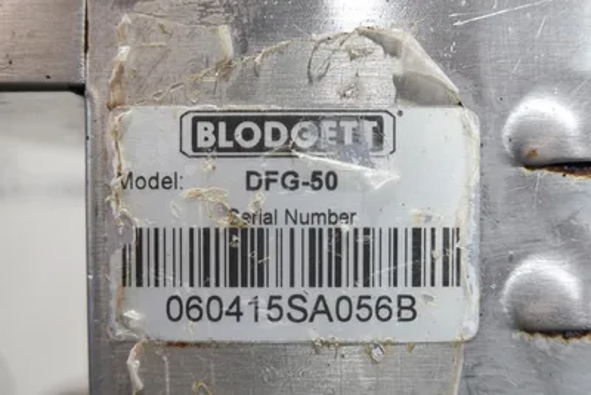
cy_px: 198
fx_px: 739
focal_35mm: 45
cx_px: 296
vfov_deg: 29.9
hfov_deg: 43.6
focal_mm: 16.54
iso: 1250
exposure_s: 1/40
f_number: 4.5
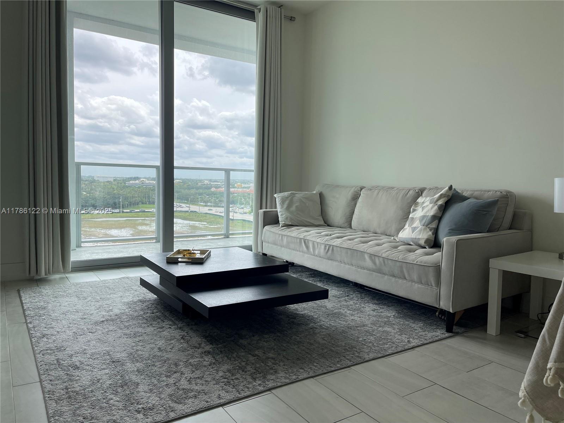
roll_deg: -1.5
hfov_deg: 67.3
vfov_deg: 53.1
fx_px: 424
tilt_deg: -4.2
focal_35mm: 26
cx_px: 282
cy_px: 212
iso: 32
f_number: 1.6
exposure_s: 1/831
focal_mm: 5.1
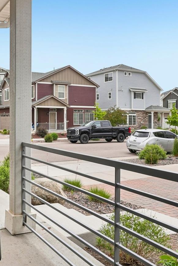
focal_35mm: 36
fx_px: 266
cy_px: 123
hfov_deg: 36.6
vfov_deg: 53.2
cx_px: 58
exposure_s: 1/500
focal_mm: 13
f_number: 8
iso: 100
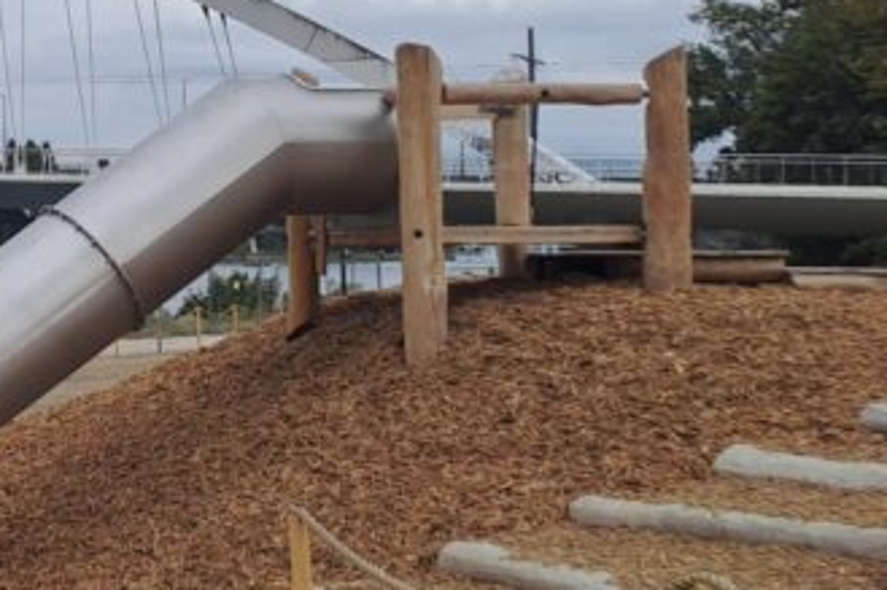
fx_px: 1995
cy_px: 116
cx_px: -407
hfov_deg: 21.4
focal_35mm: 81
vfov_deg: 16.7
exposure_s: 1/615
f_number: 1.8
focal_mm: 4.65
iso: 32
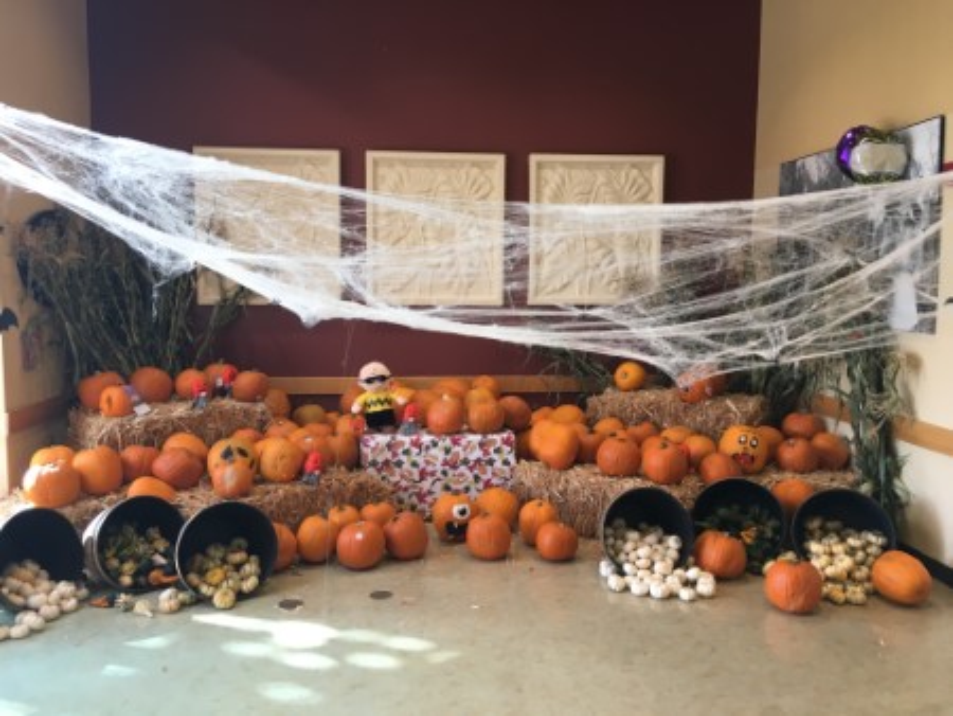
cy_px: 358
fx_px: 799
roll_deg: -1.6
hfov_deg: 61.6
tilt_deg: -4.3
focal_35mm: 29
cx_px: 476
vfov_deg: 48.3
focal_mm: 4.15
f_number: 2.2
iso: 25
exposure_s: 1/30
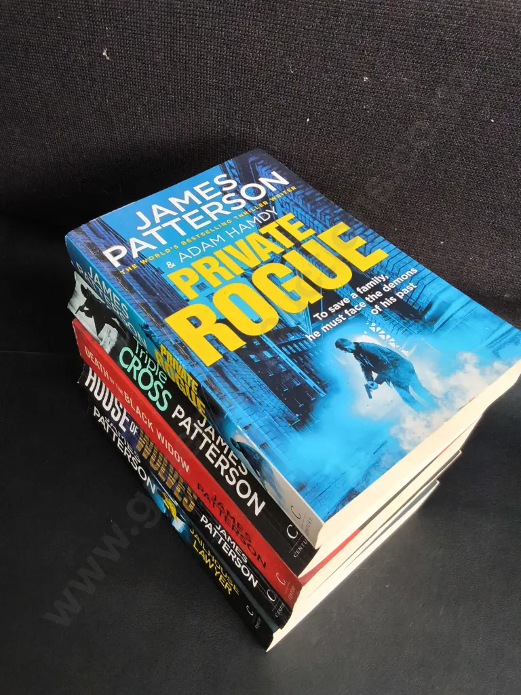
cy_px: 348
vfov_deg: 65.3
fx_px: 542
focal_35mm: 27
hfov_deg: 51.4
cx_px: 260
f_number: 2
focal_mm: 2.87
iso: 200
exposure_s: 1/100
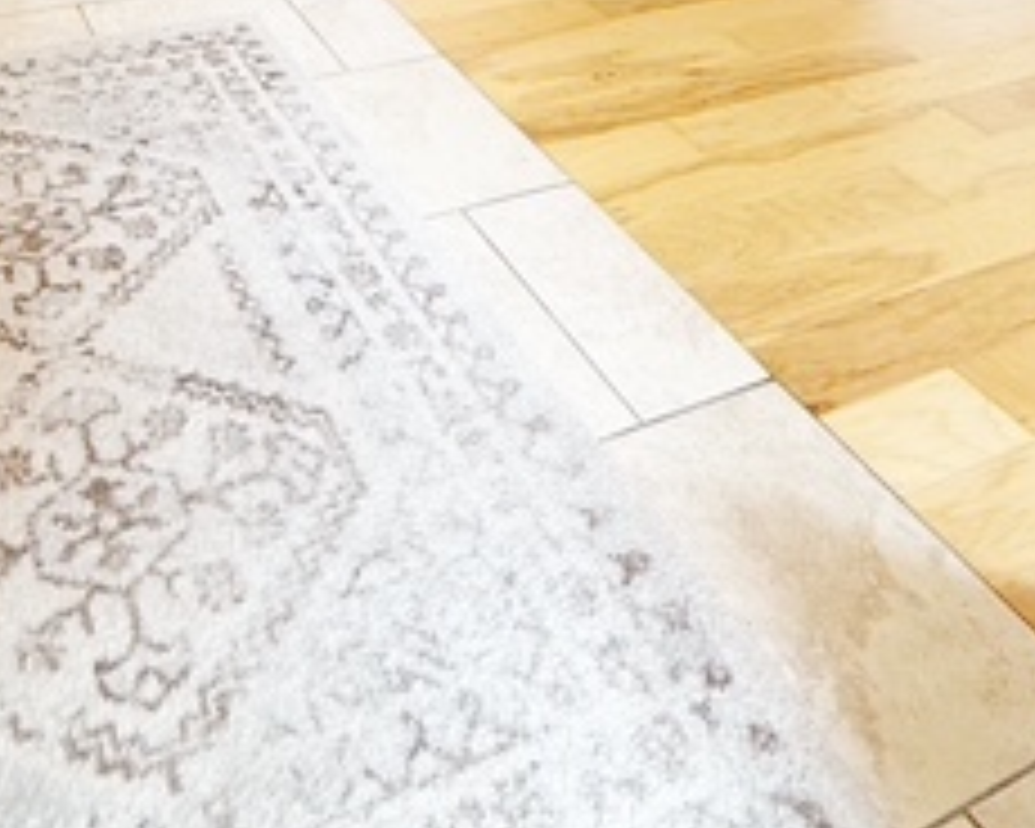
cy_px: -428
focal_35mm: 38
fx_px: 1164
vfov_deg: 27.0
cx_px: 302
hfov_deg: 46.7
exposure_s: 1/99
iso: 64
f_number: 2.2
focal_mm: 2.22
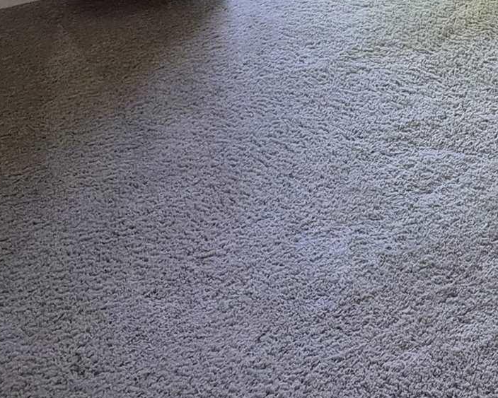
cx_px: 850
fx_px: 1444
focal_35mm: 98
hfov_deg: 16.8
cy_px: -322
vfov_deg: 13.9
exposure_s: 1/120
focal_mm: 5.4
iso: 500
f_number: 1.8
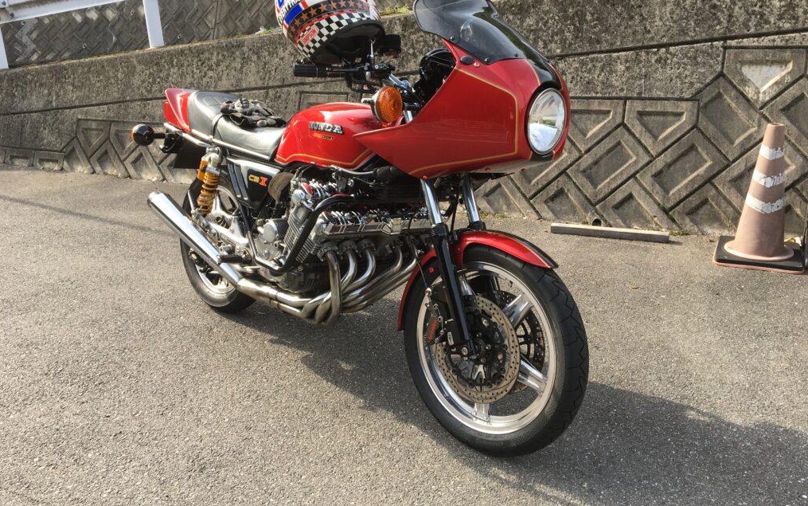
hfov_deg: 61.2
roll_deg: +1.5
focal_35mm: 31
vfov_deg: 40.6
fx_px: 683
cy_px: 233
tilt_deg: -17.9
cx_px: 404
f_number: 2.2
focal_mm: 4.15
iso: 25
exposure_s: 1/377
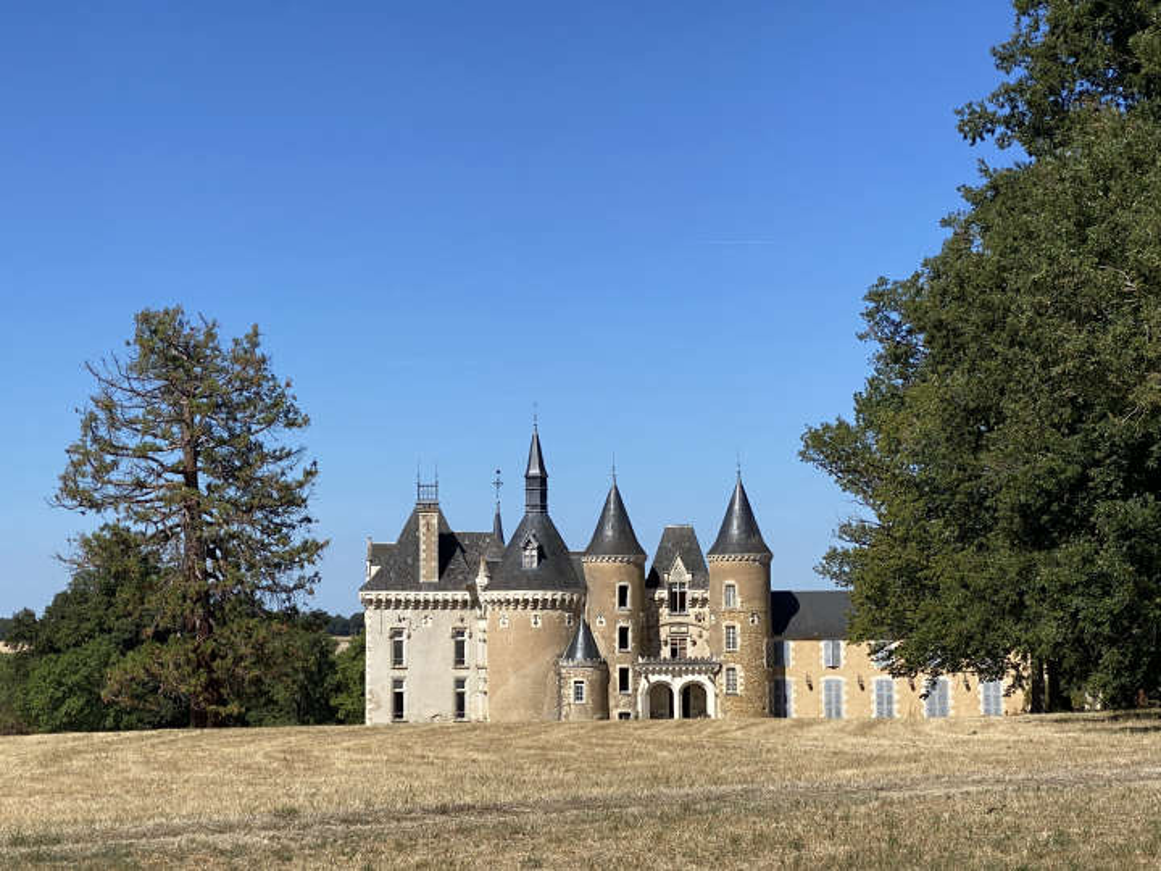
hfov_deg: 36.8
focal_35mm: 52
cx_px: 580
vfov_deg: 28.0
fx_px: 1744
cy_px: 436
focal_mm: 6
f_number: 2
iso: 20
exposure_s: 1/1996
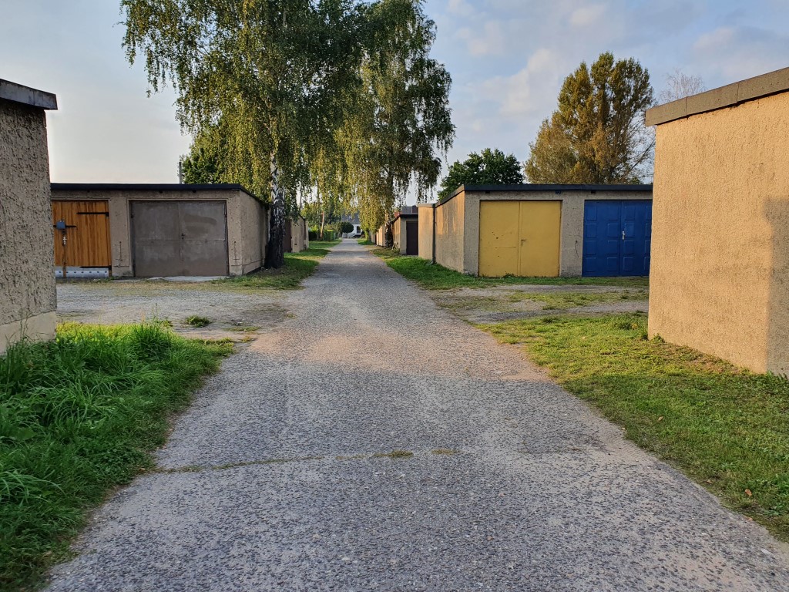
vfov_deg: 53.1
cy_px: 296
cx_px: 394
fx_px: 593
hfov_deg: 67.3
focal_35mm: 26
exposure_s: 1/481
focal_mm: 4.32
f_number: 2.4
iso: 50
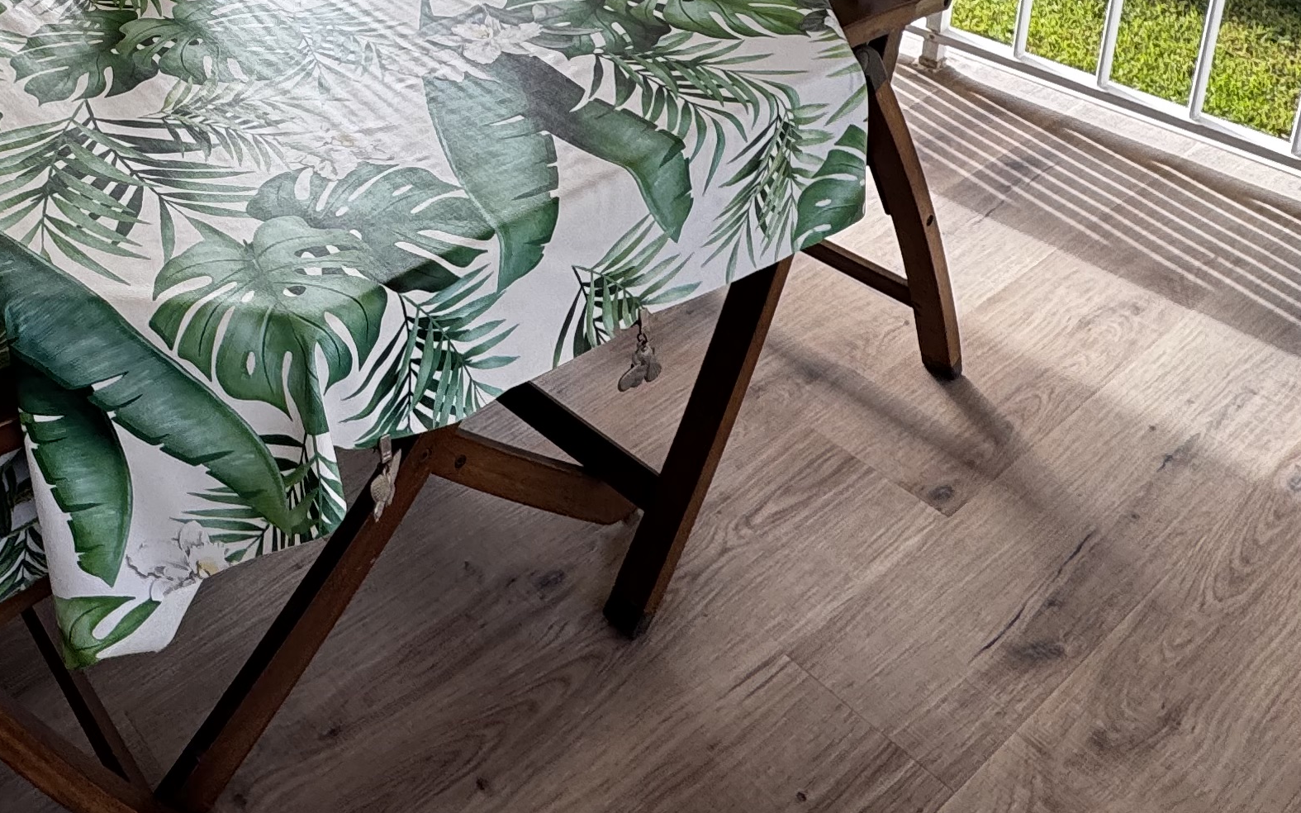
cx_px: 188
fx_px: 1347
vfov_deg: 29.7
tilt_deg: -14.8
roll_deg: +6.8
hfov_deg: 47.5
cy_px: -116
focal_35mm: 38
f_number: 2.2
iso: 40
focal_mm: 2.22
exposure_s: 1/253
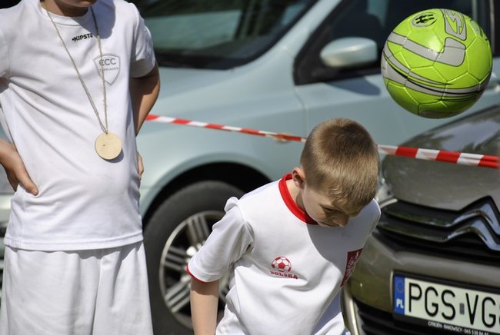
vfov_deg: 7.4
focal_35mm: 188
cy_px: 168
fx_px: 2609
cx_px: 250
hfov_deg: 10.9
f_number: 4.8
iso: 125
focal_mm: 125
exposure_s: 1/1000
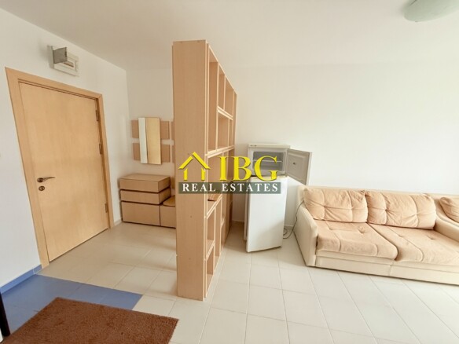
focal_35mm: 14
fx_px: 186
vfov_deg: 85.7
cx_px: 230
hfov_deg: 102.1
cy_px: 172
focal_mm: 2.22
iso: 200
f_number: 2.2
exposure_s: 1/50
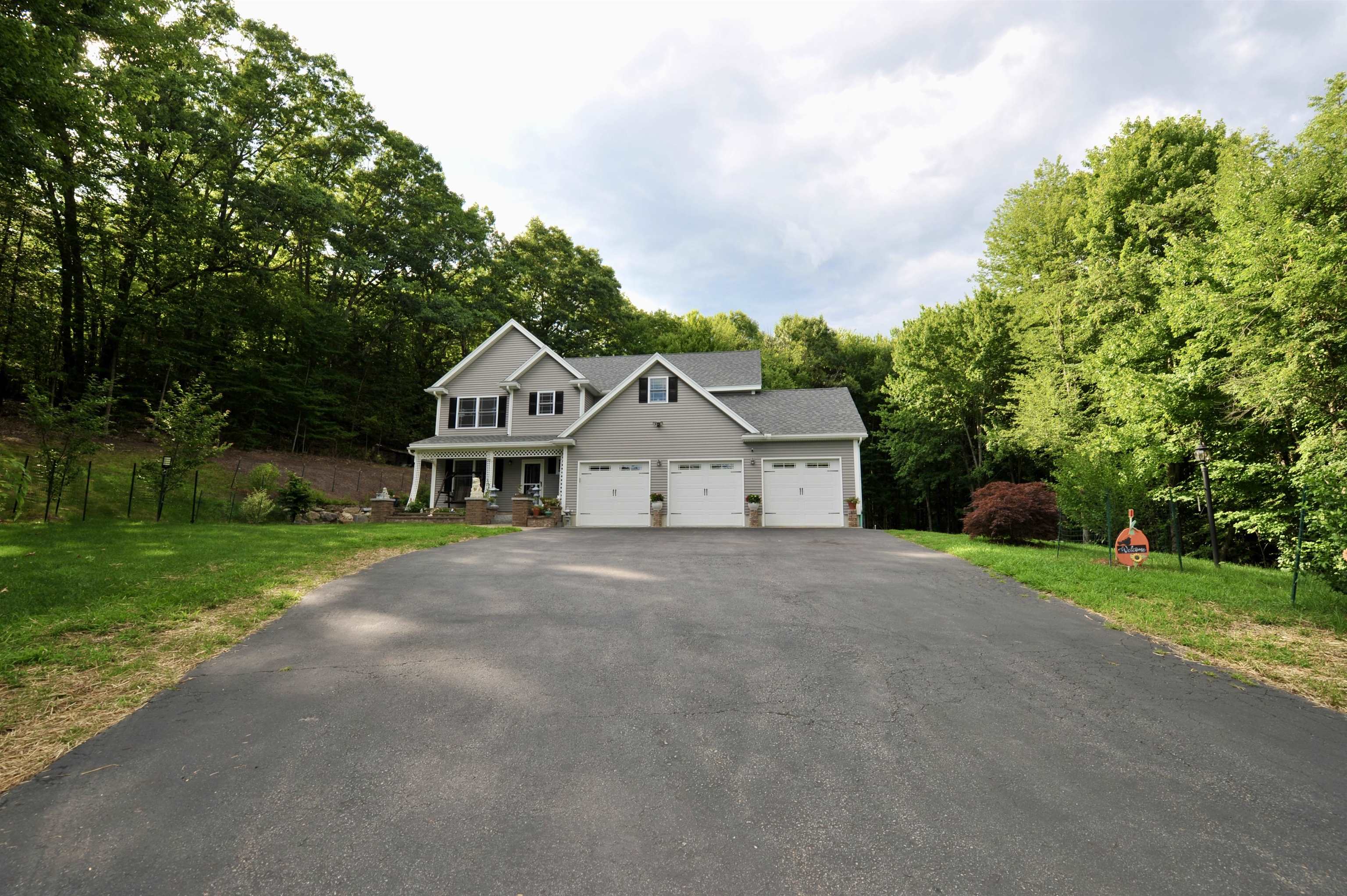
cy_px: 448
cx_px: 674
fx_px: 561
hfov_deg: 100.4
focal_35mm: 15
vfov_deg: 77.2
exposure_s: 1/125
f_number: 8
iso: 220
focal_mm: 15
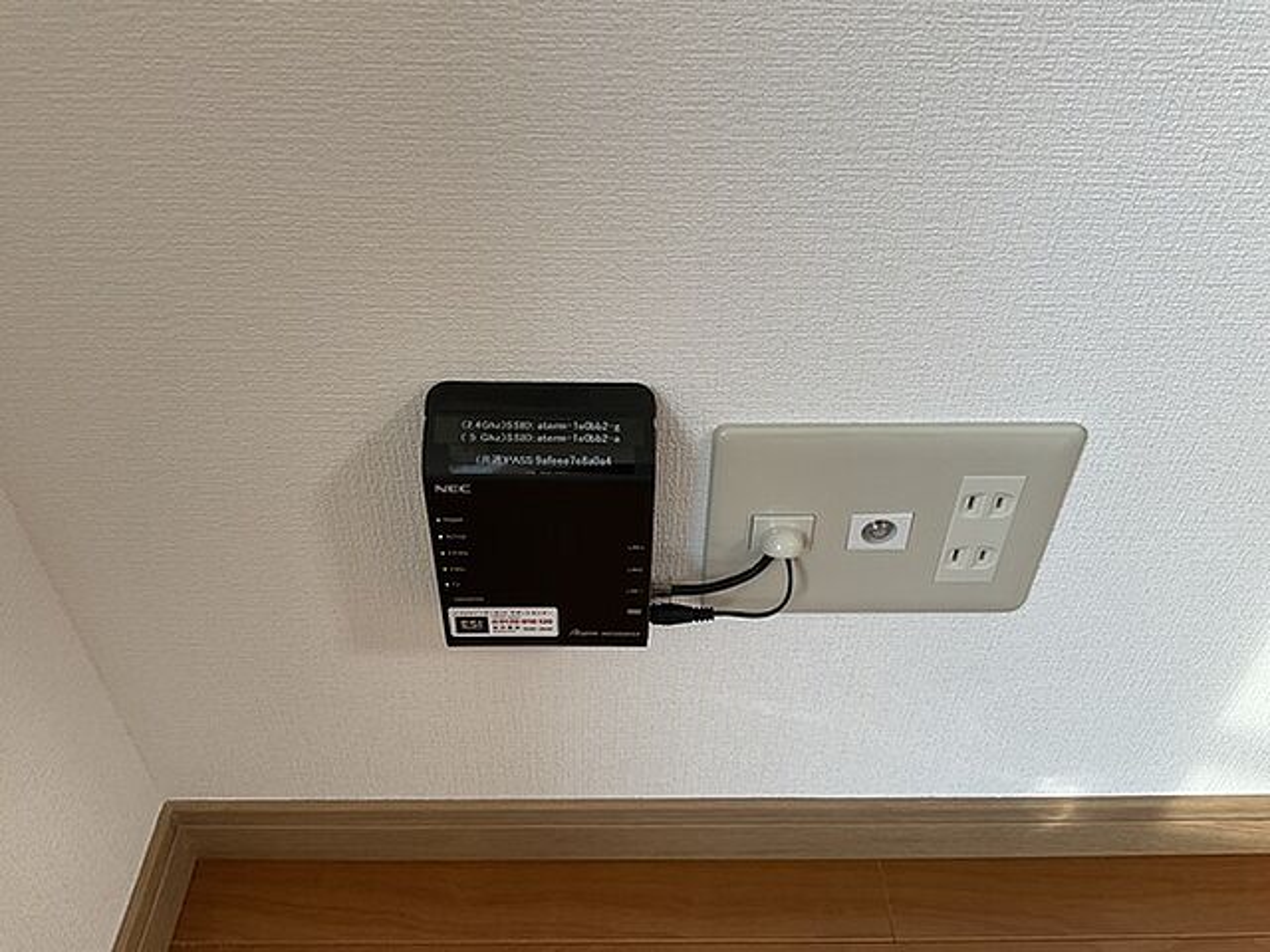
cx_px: 635
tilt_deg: -40.9
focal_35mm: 29
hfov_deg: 61.7
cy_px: 476
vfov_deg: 48.2
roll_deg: -0.9
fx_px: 1064
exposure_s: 1/100
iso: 64
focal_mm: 3
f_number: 1.8
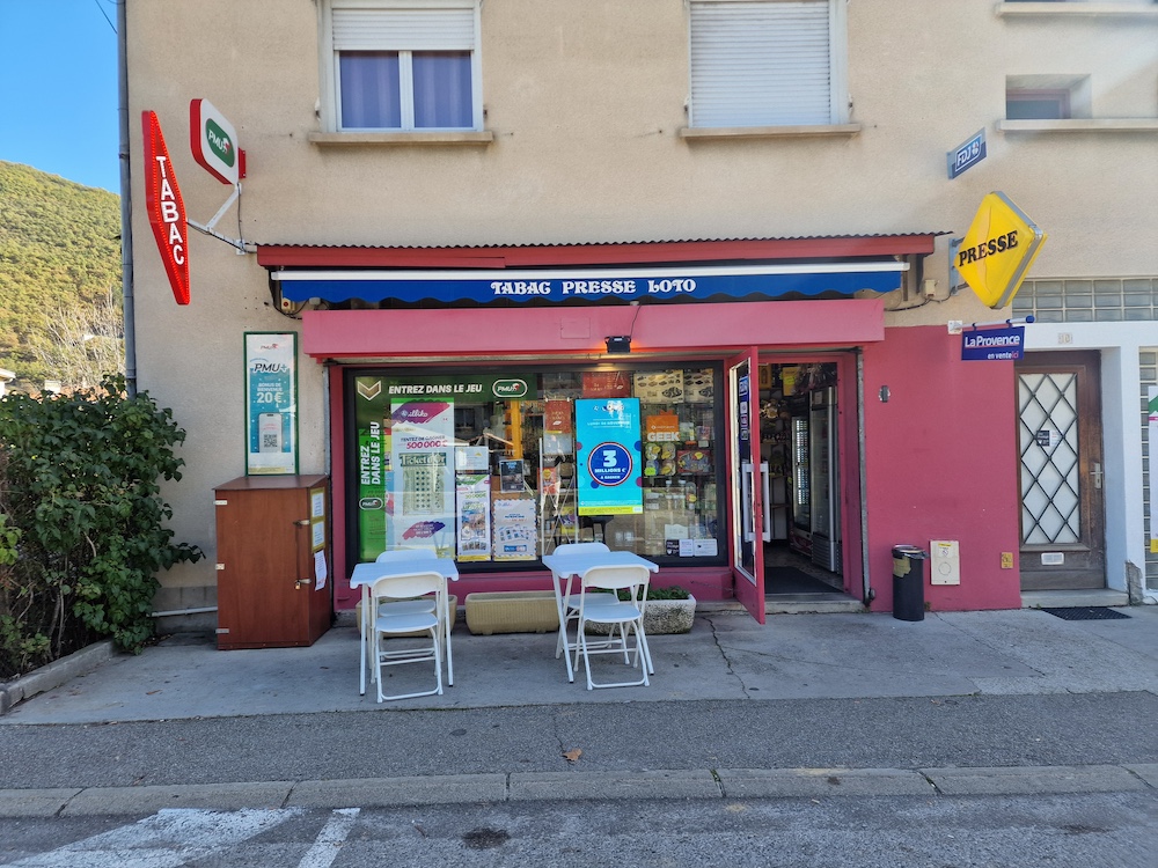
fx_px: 769
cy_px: 434
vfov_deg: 58.9
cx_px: 579
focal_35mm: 23
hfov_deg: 73.9
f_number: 1.8
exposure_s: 1/268
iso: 50
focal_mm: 6.4
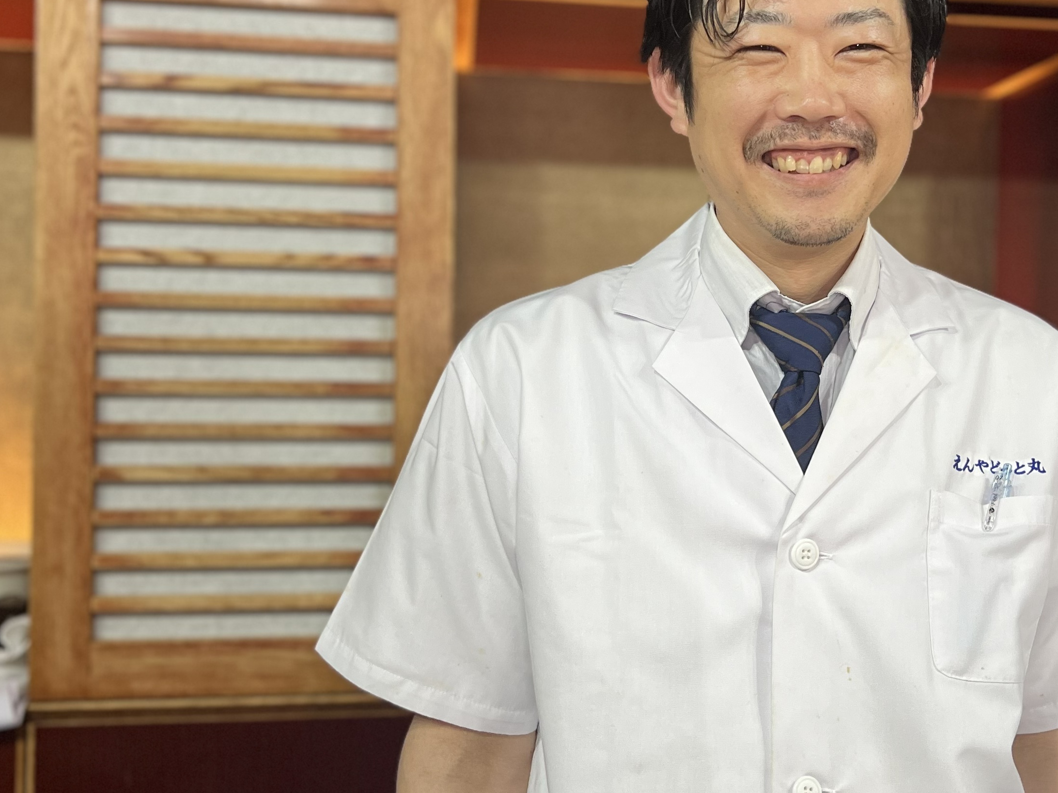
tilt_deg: -0.3
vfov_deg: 30.2
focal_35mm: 48
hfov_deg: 39.2
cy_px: 355
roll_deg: -0.1
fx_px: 1467
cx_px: 703
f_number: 1.5
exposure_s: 1/100
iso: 125
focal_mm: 5.7
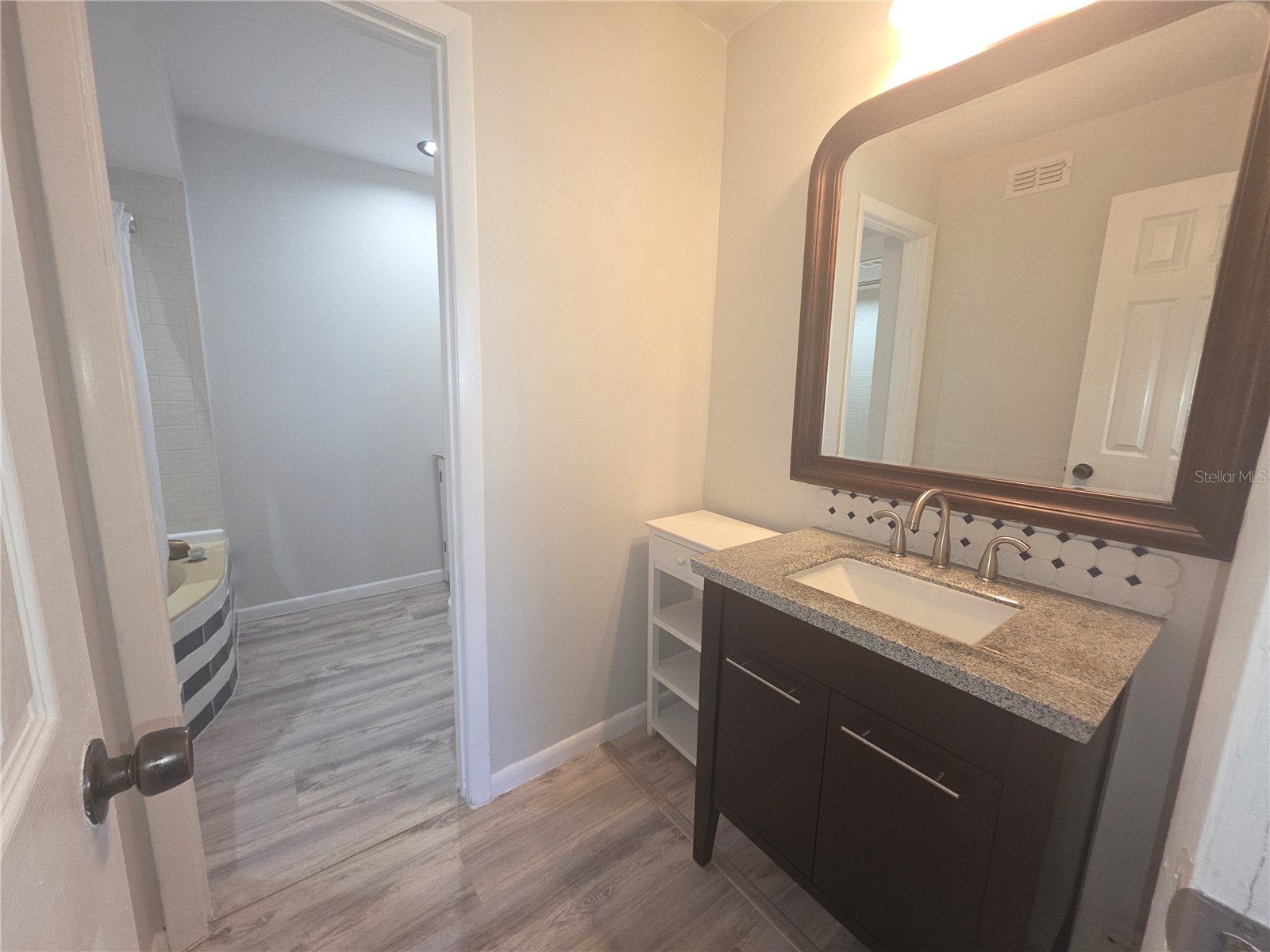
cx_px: 635
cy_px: 476
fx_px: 477
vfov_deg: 89.9
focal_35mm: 13
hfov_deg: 106.2
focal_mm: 2.2
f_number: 1.9
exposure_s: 1/60
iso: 125
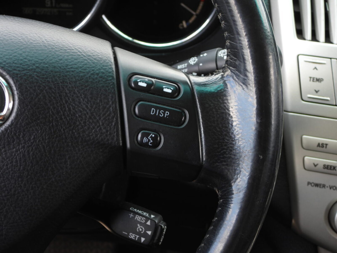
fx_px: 730
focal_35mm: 75
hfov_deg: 26.0
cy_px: 126
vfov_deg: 19.6
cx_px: 168
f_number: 3.5
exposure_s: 1/80
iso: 100
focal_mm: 13.5
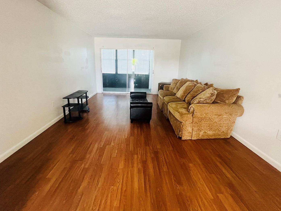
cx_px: 135
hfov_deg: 98.1
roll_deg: -1.1
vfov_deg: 81.5
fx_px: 122
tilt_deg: -14.4
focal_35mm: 15
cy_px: 96
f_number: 1.8
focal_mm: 1.57
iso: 320
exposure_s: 1/60
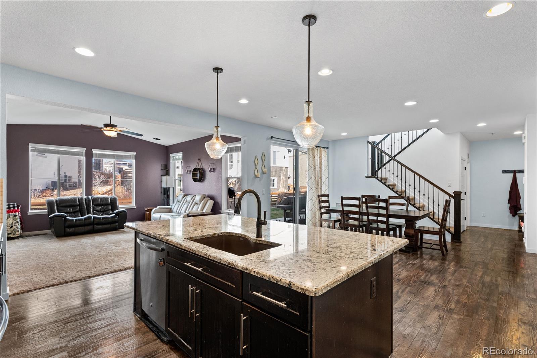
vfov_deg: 73.7
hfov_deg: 96.7
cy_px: 179
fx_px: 239
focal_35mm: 16
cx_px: 268
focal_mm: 16
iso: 1000
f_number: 8
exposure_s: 1/5
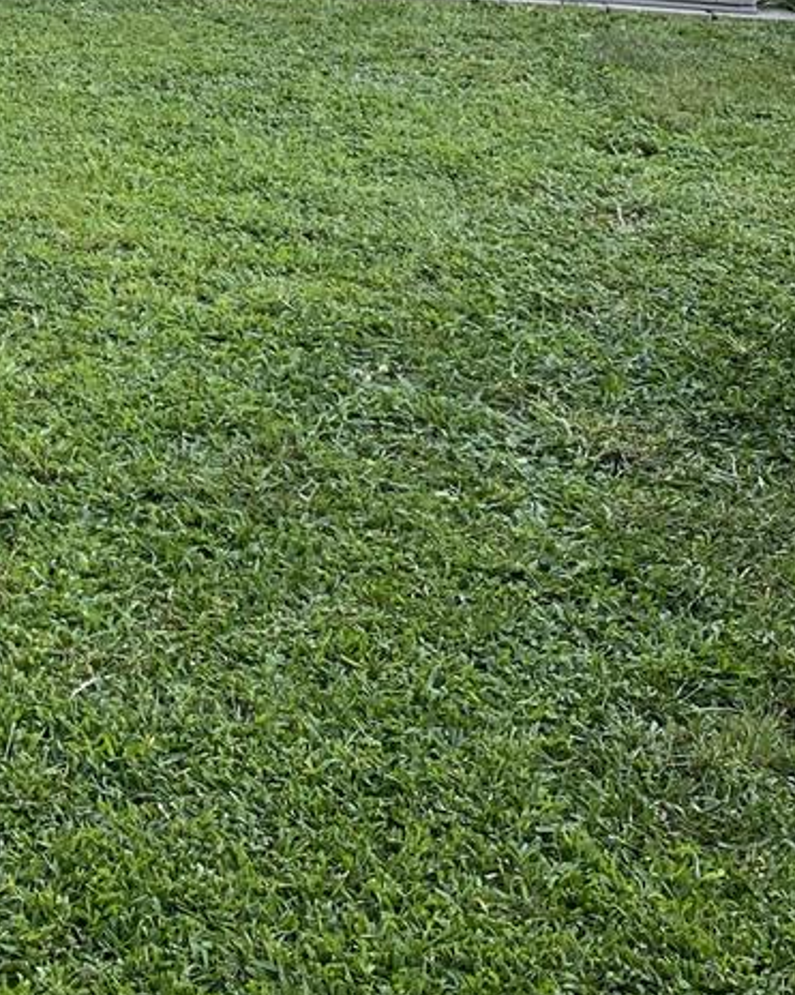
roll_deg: +0.1
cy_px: -21
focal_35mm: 84
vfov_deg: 21.8
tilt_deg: -9.6
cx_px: -156
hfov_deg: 17.4
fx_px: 2471
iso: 32
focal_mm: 4.25
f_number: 1.8
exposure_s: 1/175
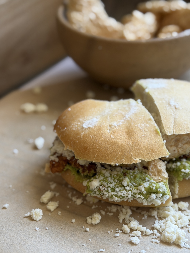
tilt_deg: -36.4
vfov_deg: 28.1
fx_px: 505
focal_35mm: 69
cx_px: 111
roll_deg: -0.4
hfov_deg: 21.3
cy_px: 147
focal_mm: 6.76
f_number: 1.78
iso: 80
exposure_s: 1/121
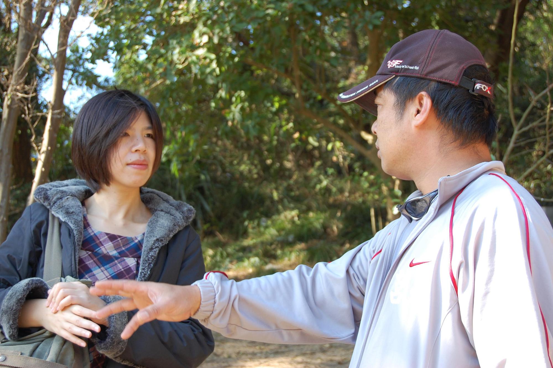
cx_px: 276
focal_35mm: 69
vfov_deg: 19.7
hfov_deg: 29.3
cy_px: 184
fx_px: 1059
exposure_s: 1/125
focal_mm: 46
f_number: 5.6
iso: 320
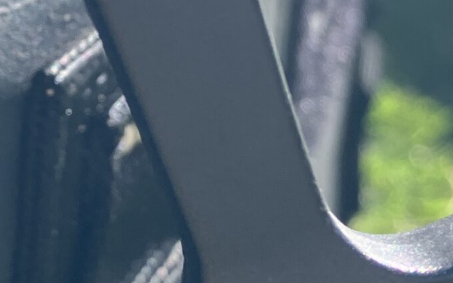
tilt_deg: -22.3
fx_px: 1469
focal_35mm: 119
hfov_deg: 17.4
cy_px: -64
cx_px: 80
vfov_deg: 10.8
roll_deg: -2.1
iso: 32
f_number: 1.8
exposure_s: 1/796
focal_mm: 3.99
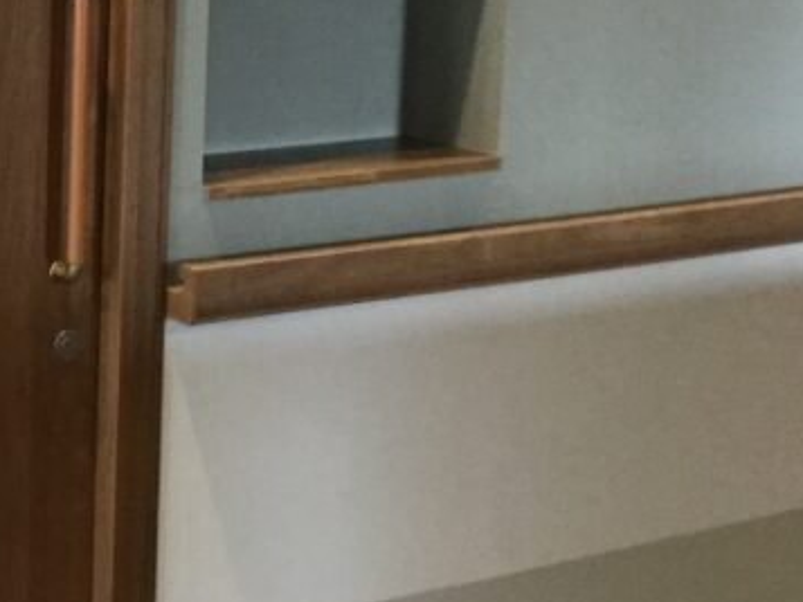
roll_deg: -1.7
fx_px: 2065
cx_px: -79
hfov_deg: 20.9
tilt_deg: -10.7
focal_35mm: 89
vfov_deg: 16.5
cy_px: 97
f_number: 2.4
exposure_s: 1/20
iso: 200
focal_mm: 3.3
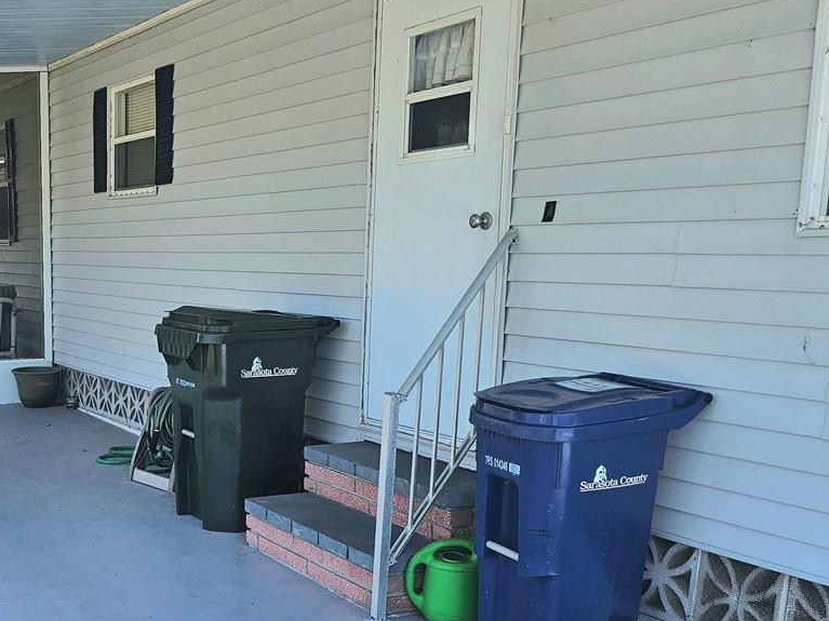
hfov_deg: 37.1
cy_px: 426
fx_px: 1149
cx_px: 79
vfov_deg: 30.0
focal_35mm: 48
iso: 10
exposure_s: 1/303
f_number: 1.7
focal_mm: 6.3
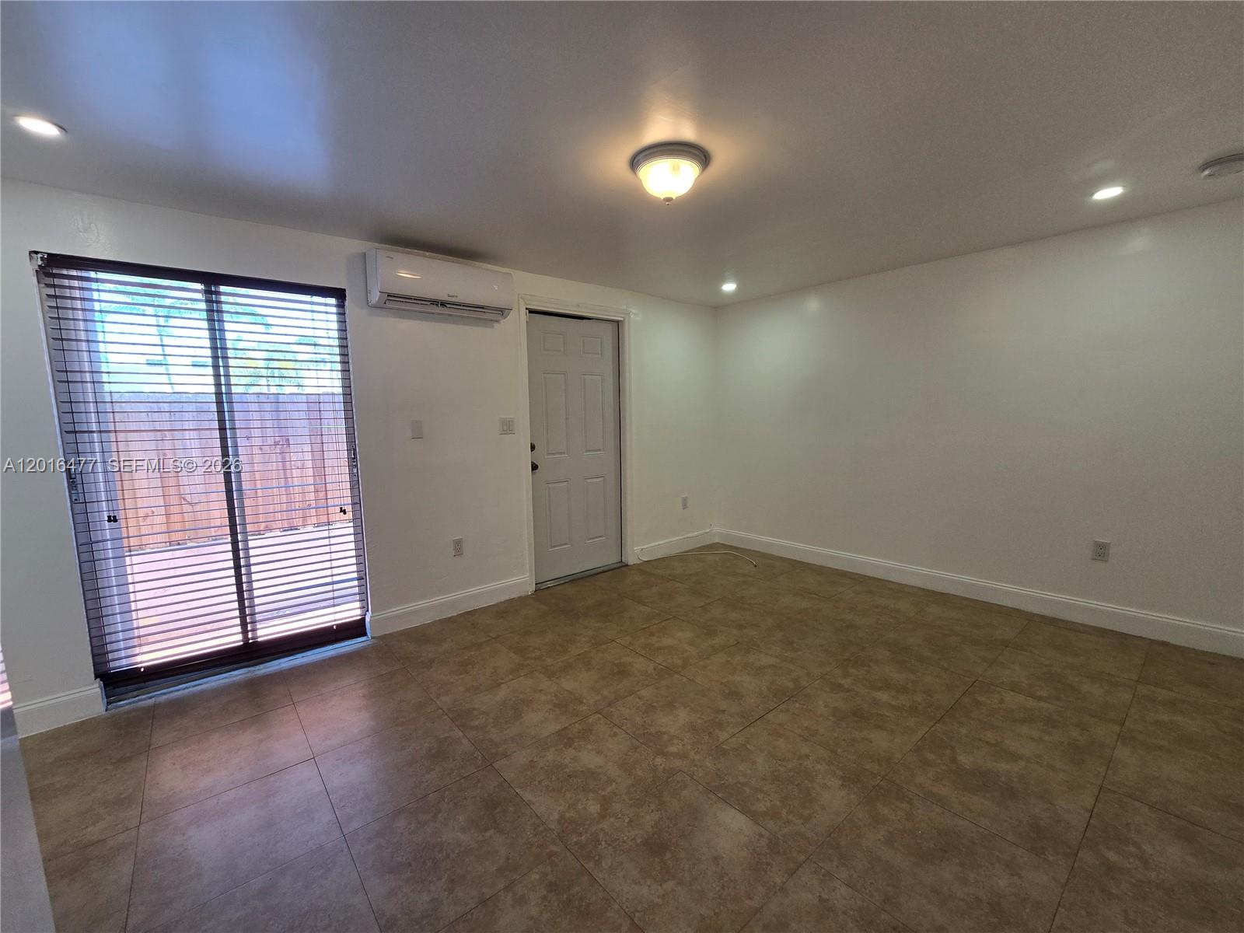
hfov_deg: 106.2
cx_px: 622
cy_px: 466
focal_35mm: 13
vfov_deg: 89.9
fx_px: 467
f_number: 2.2
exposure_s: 1/120
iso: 100
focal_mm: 2.2
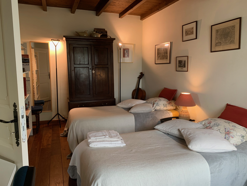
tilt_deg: -8.1
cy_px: 93
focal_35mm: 26
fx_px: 186
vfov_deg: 53.1
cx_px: 124
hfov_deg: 67.3
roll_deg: +0.2
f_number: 1.8
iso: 160
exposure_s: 1/50
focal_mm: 4.25
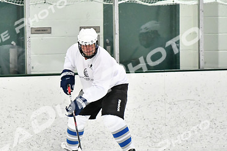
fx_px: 2808
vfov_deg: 3.1
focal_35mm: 445
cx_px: 67
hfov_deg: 4.6
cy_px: 103
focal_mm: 190
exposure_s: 1/1600
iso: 6400
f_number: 2.8
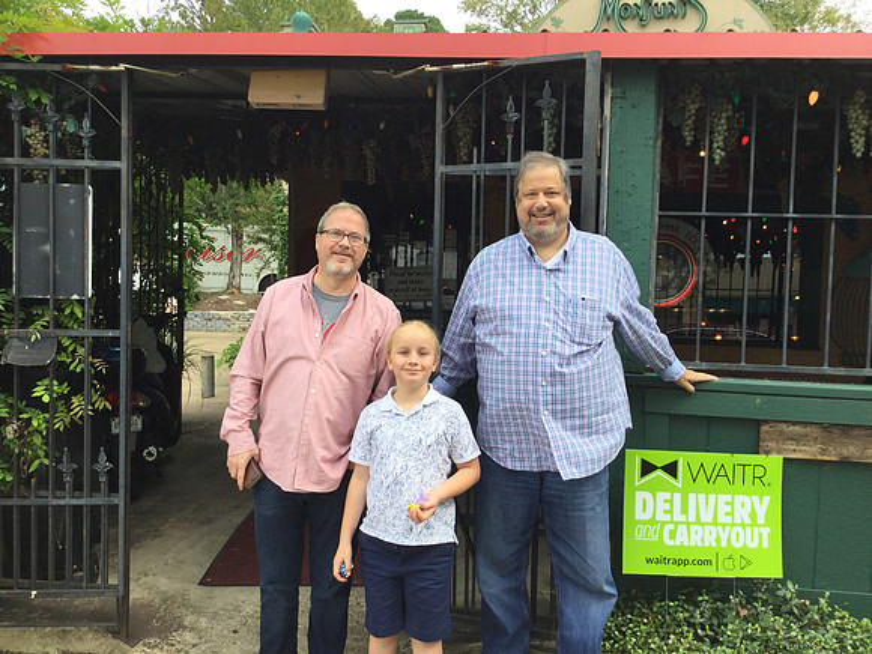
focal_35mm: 31
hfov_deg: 58.4
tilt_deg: -1.7
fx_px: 781
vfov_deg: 45.4
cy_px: 327
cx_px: 436
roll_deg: -1.7
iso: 25
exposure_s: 1/506
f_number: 2.4
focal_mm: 3.3
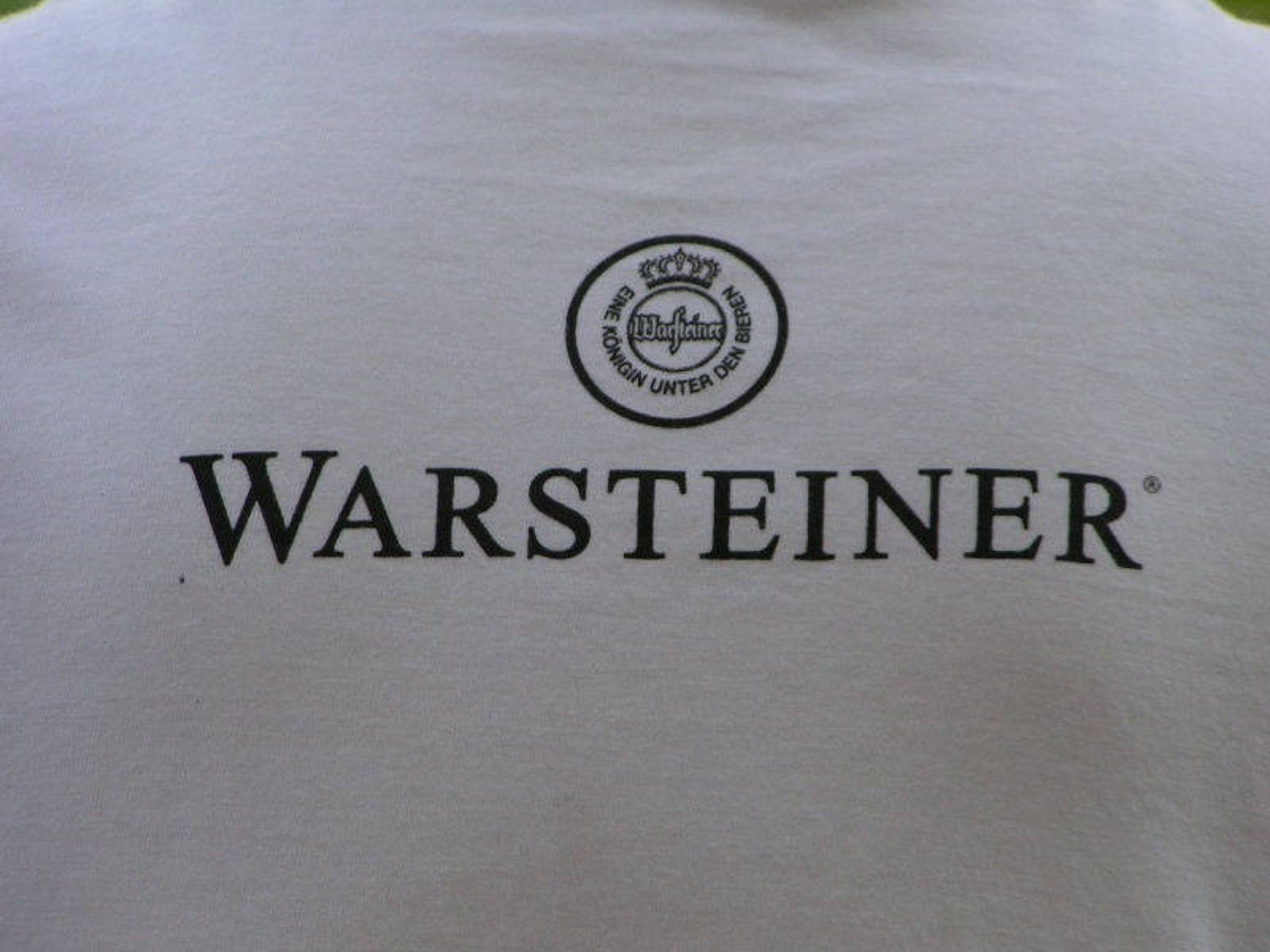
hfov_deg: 8.0
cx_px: 635
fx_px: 9062
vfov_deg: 6.0
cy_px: 476
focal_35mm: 247
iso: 100
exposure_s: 1/320
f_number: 3.5
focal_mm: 37.8
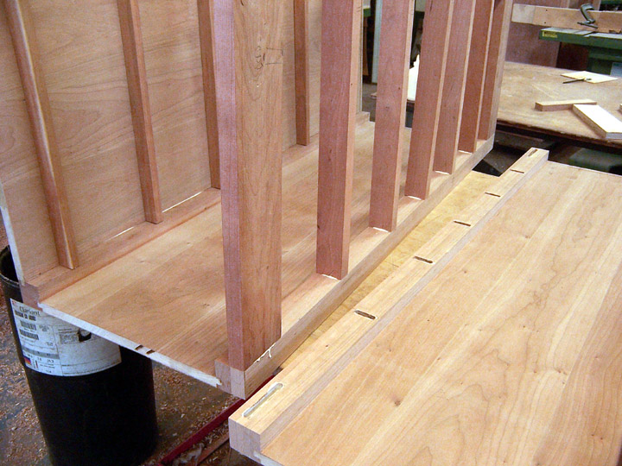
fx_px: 593
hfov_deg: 55.4
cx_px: 311
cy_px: 233
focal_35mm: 33
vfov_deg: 42.9
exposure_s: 1/30
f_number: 3.4
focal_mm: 5.5
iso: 140
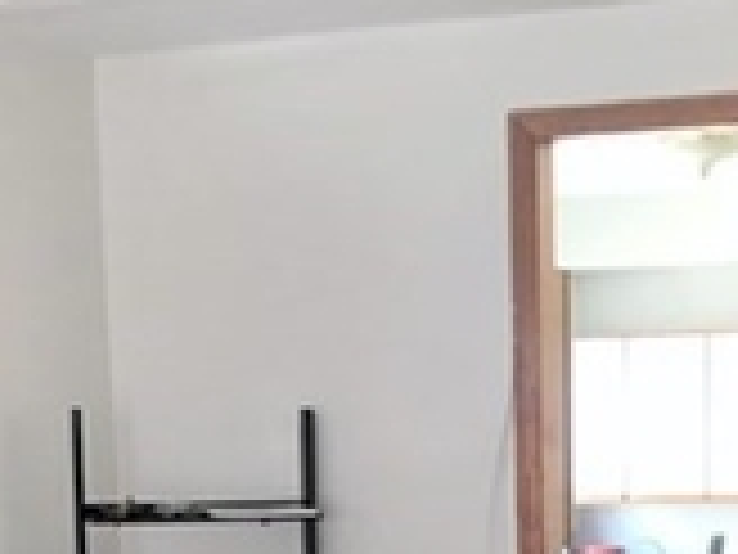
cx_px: 466
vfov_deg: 16.1
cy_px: 705
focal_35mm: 87
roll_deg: +1.4
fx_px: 1855
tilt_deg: -6.9
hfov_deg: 22.4
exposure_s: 1/15
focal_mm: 4
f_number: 1.8
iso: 80
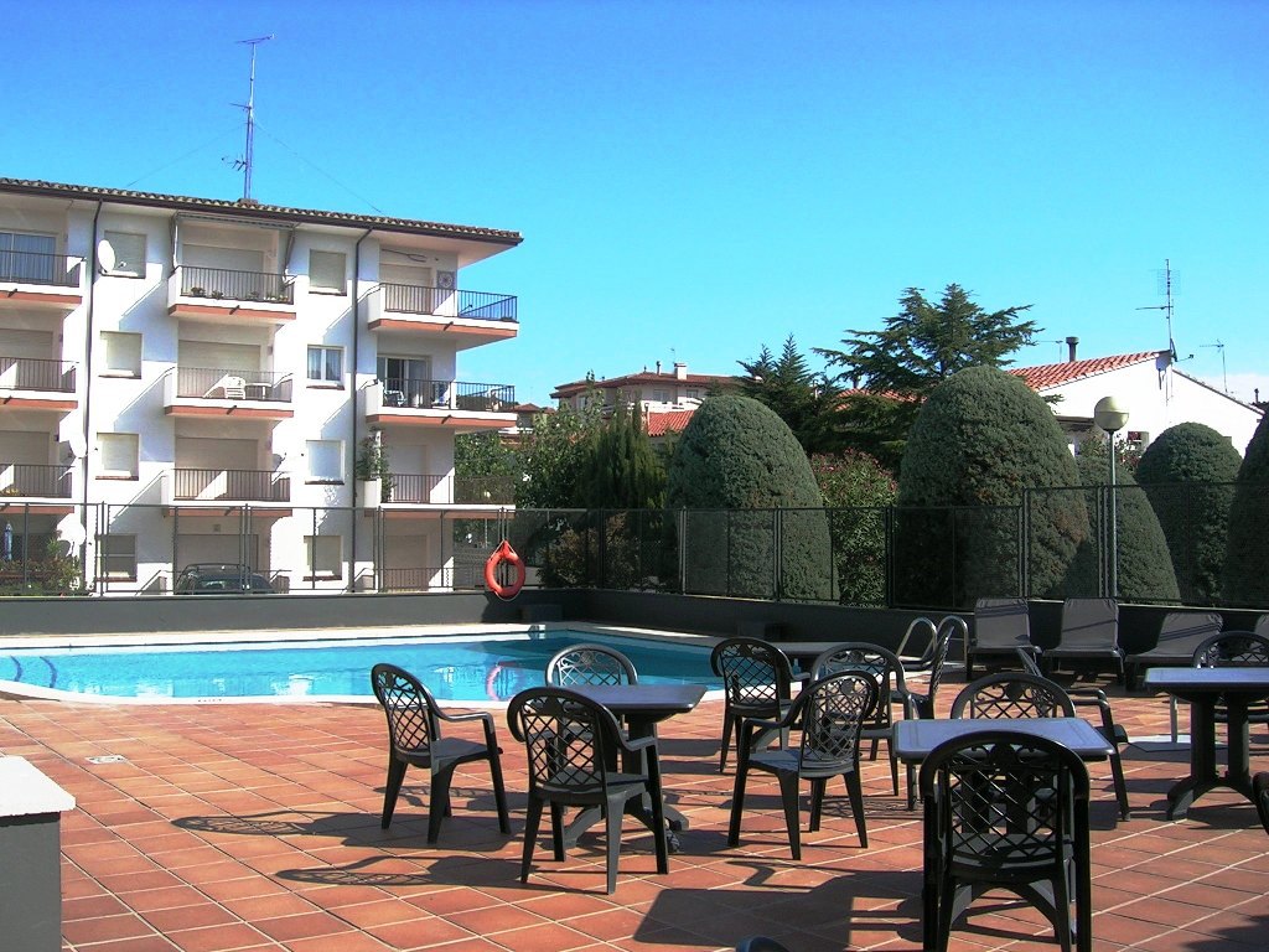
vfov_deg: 40.7
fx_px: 1283
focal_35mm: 35
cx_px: 634
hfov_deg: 52.6
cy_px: 476
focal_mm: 5.4
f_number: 4.8
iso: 50
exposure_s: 1/339
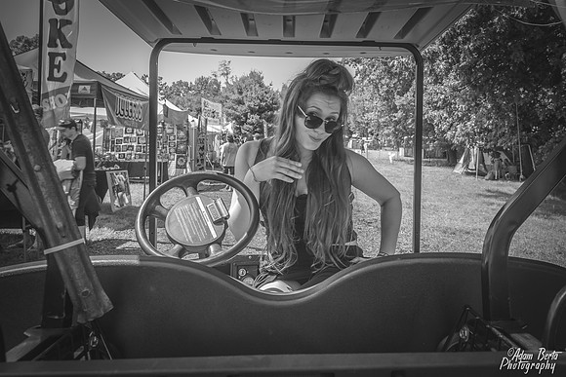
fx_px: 528
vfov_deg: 38.7
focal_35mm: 34
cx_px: 323
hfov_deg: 56.2
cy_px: 113
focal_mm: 24
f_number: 9
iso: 100
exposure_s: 1/30
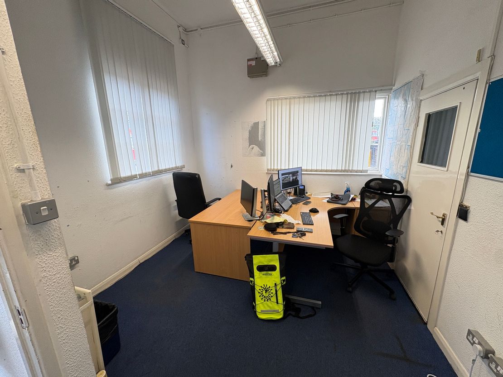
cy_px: 188
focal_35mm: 14
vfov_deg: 85.7
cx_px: 252
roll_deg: +1.6
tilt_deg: -12.4
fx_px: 203
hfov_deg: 102.1
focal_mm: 2.22
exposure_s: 1/99
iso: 100
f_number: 2.2
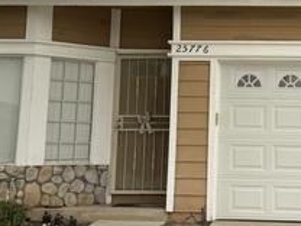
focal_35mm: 77
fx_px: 670
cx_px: 235
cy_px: 33
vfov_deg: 18.9
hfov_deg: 25.0
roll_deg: -1.5
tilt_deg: +10.3
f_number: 1.78
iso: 64
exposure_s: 1/227
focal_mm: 6.76
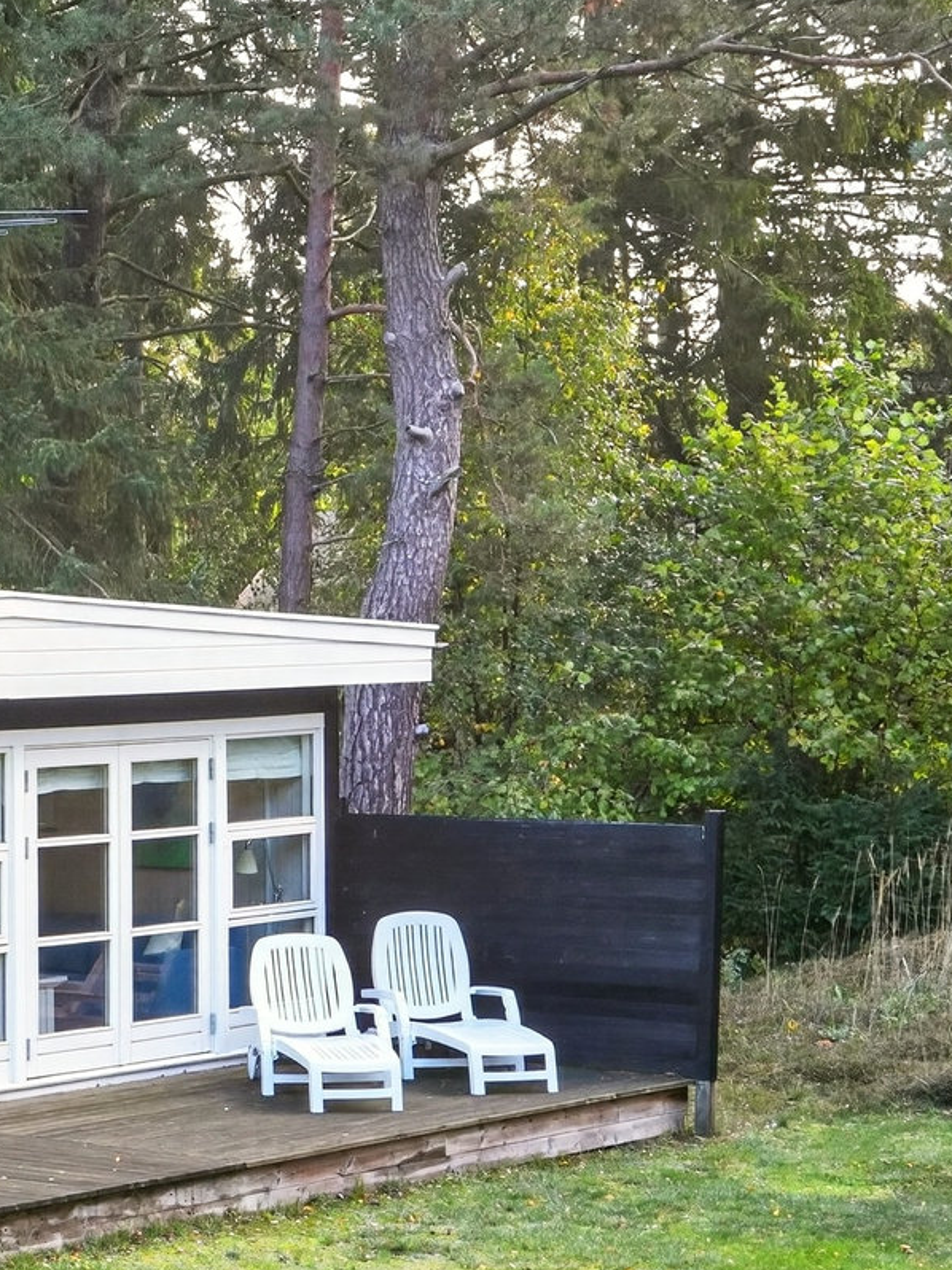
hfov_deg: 13.2
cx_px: -326
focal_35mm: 108
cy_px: 867
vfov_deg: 18.2
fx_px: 3962
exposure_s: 1/20
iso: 400
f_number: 9
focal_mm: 35
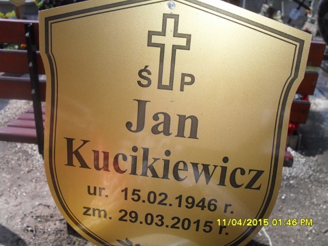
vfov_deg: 40.7
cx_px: 164
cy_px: 123
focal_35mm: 35
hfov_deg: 52.6
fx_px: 332
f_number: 3.2
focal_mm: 6.3
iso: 100
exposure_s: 1/750
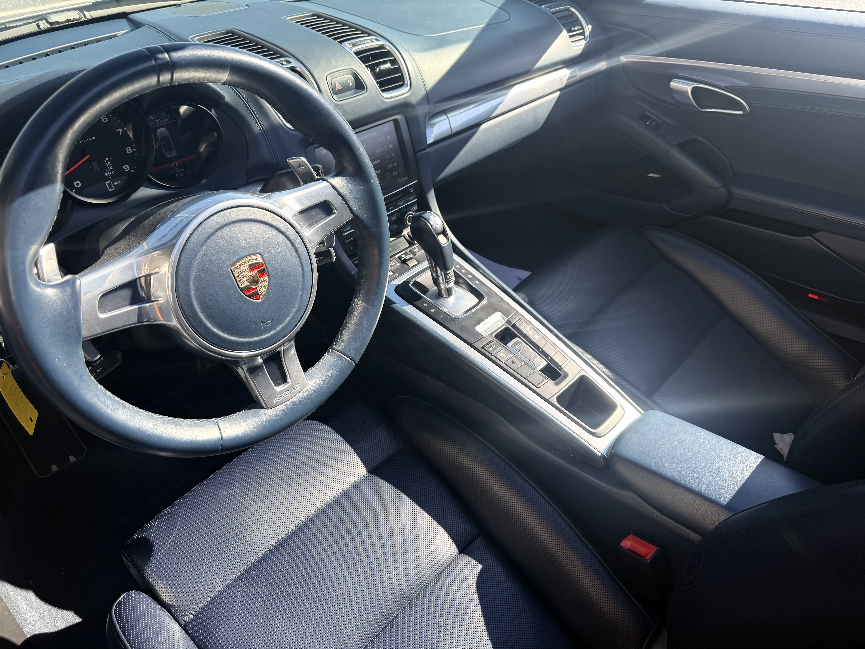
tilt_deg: -38.3
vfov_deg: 56.8
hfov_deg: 71.6
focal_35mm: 24
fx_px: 600
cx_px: 432
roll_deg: +2.1
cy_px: 324
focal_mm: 6.76
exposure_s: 1/1005
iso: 100
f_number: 1.78
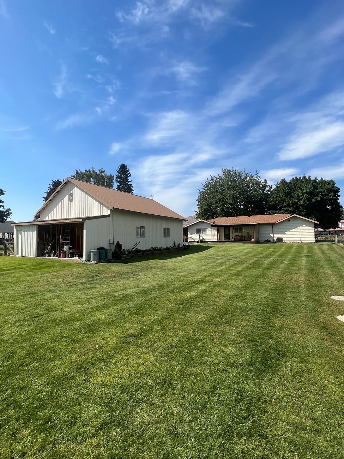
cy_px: 230
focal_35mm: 16
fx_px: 212
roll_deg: +0.3
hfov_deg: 78.0
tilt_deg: +1.5
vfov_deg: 94.5
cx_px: 163
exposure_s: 1/1754
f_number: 1.8
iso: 32
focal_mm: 1.57
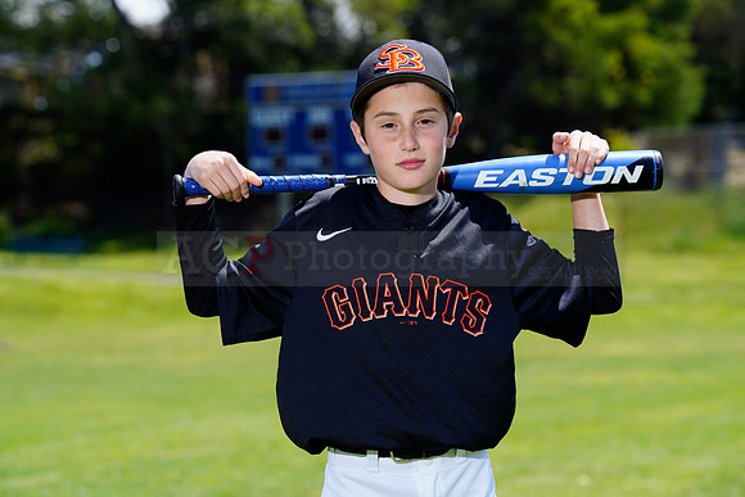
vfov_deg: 9.5
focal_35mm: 145
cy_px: 248
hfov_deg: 14.2
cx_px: 372
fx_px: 3001
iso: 100
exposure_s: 1/250
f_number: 6.3
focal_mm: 145
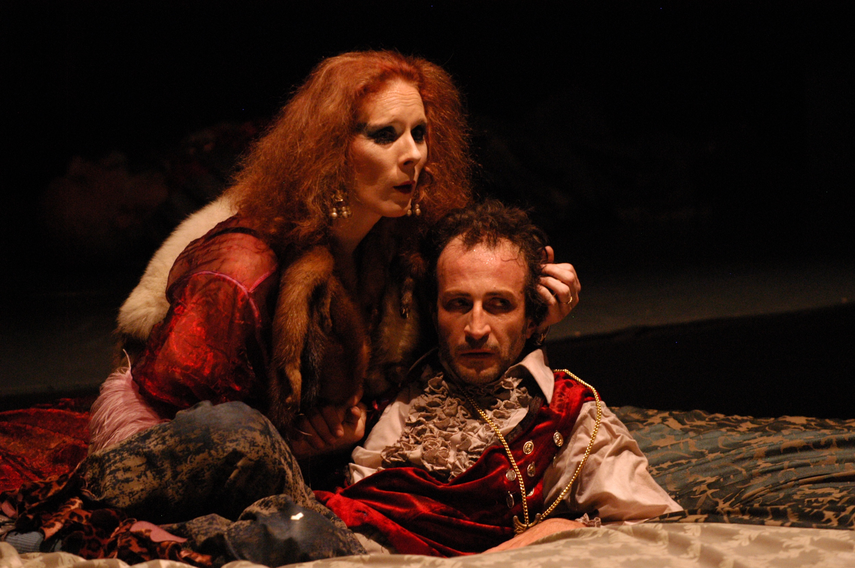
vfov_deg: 4.6
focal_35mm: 300
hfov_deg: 6.9
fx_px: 7118
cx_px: 428
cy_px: 284
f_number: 2.8
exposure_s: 1/125
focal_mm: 200
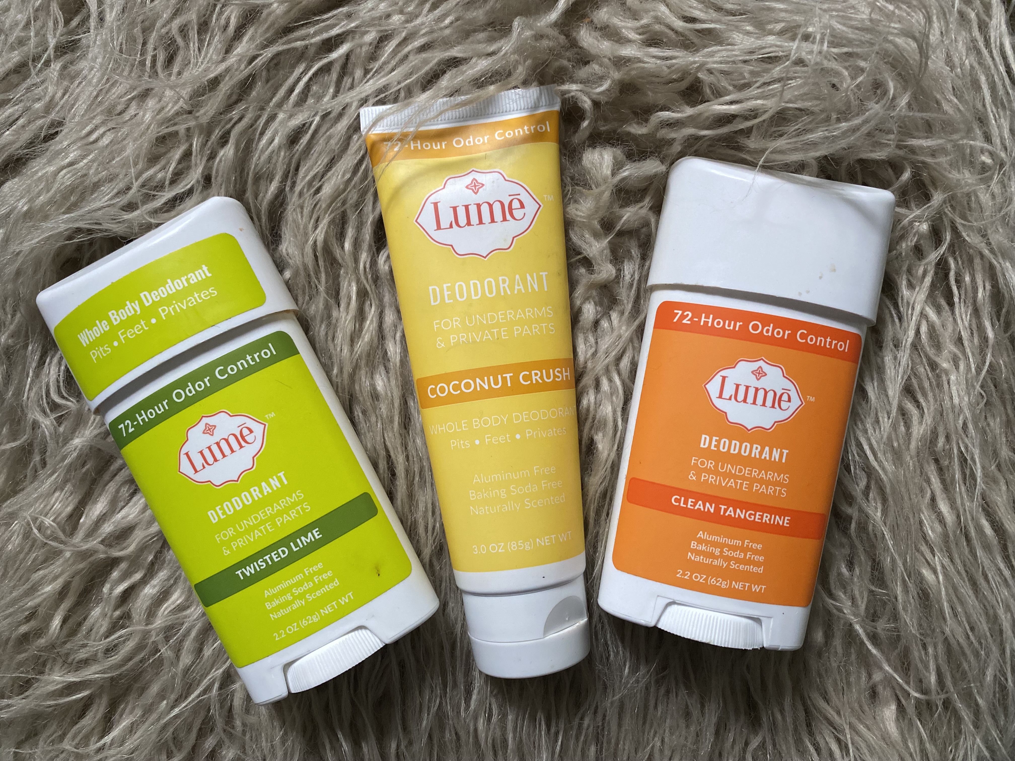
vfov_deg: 53.1
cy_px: 380
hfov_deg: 67.3
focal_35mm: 26
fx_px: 762
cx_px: 508
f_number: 1.8
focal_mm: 4.25
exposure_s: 1/60
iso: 250
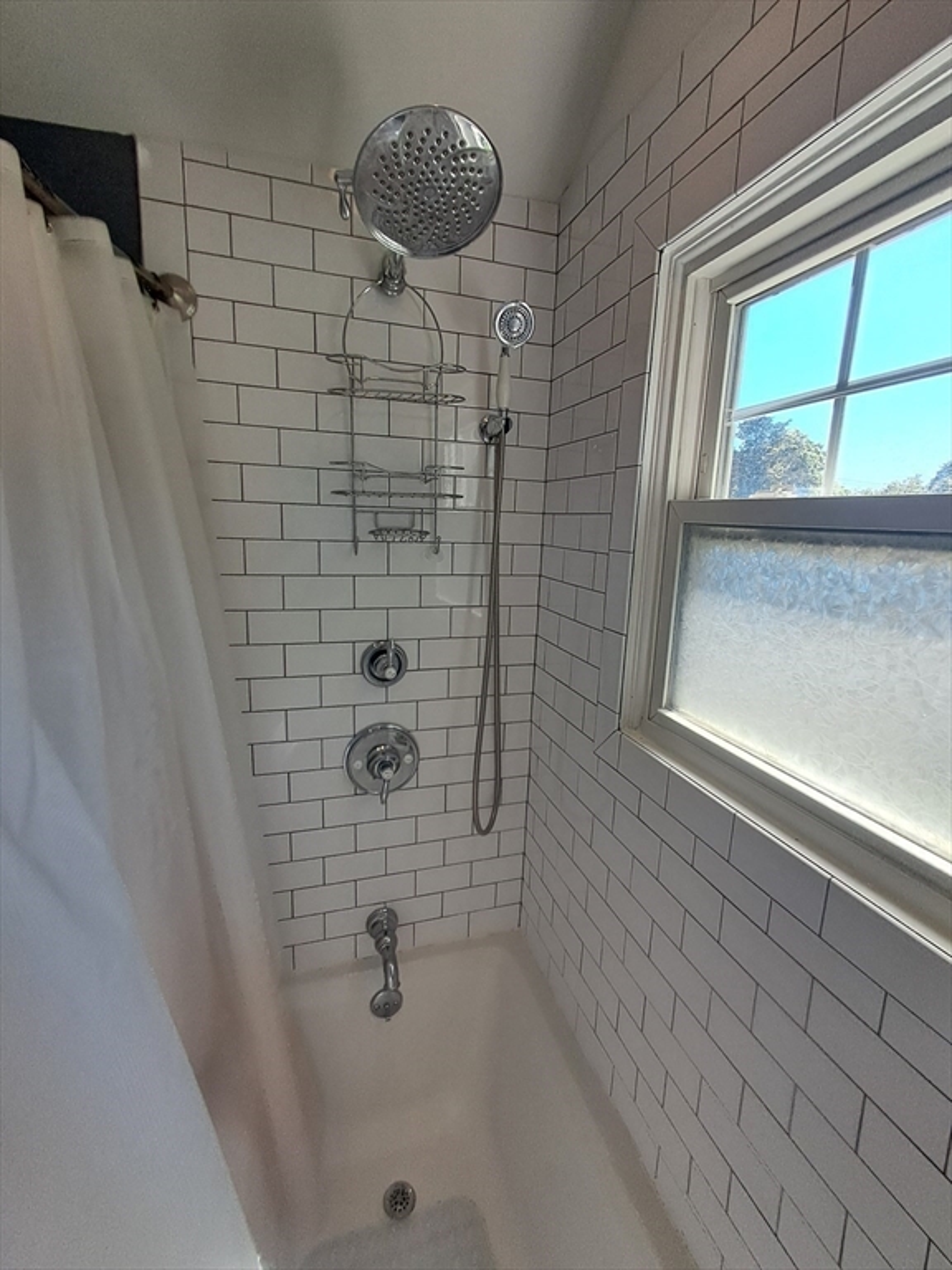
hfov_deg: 78.1
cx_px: 476
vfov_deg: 94.5
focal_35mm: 16
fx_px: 587
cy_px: 635
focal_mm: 1.64
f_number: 2.2
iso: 40
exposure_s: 1/252
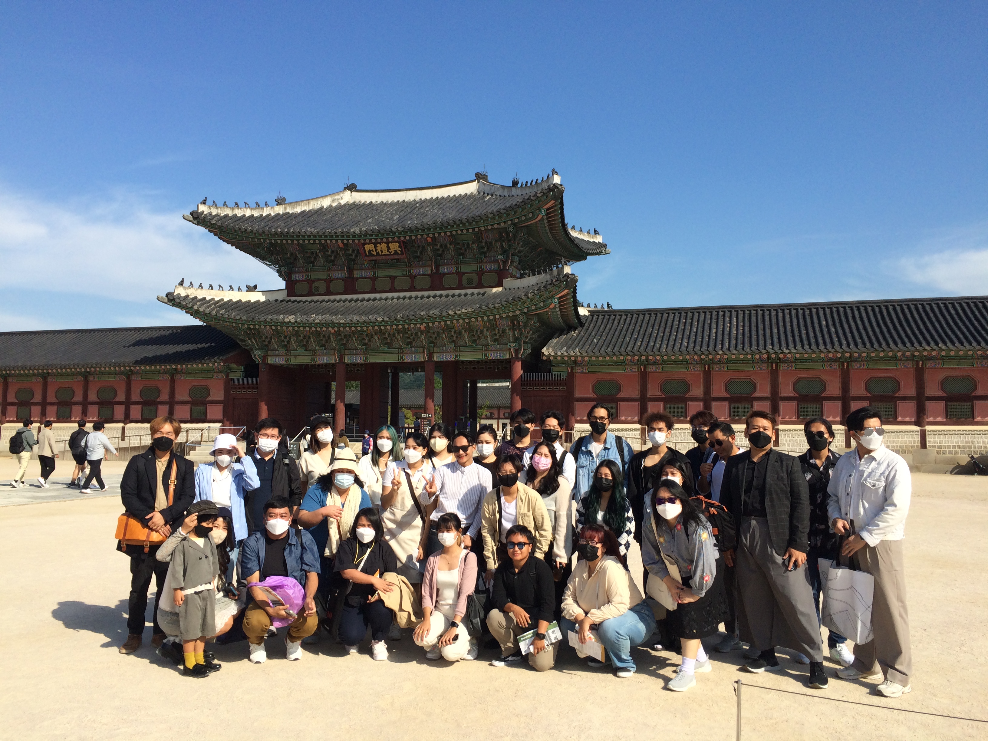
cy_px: 370
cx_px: 494
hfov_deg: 61.7
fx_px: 828
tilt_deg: +2.9
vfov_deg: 48.2
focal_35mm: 29
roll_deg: -1.4
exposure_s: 1/2160
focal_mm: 4.15
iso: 32
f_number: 2.2
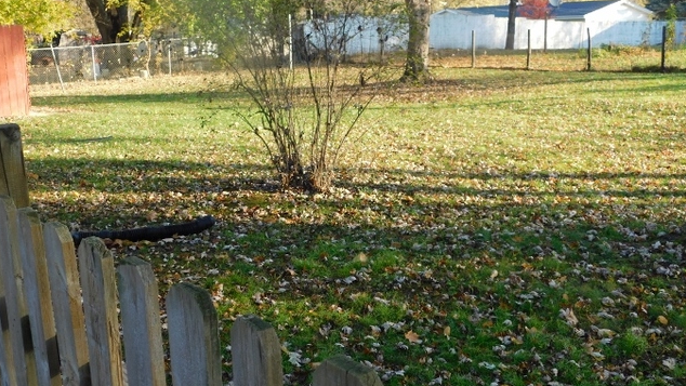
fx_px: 801
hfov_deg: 46.4
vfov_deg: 27.1
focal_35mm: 44
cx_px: 341
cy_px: 189
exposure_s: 1/125
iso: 125
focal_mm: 7.1
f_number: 3.6
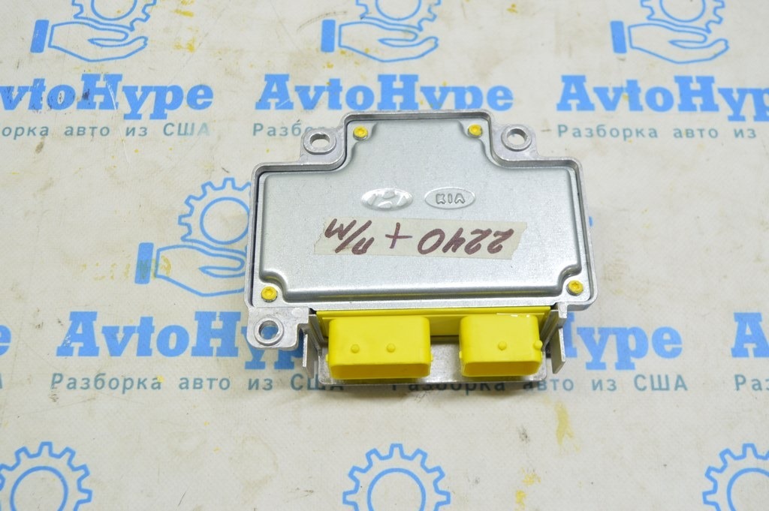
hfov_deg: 49.6
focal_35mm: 39
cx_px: 384
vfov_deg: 34.2
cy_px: 256
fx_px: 832
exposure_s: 1/20
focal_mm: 26
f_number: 5.6
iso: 400
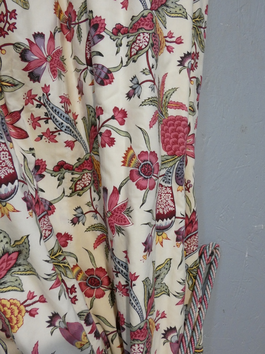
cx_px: 132
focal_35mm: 35
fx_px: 357
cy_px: 177
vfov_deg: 52.6
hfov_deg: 40.7
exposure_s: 1/125
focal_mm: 6.2
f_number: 3.4
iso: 500
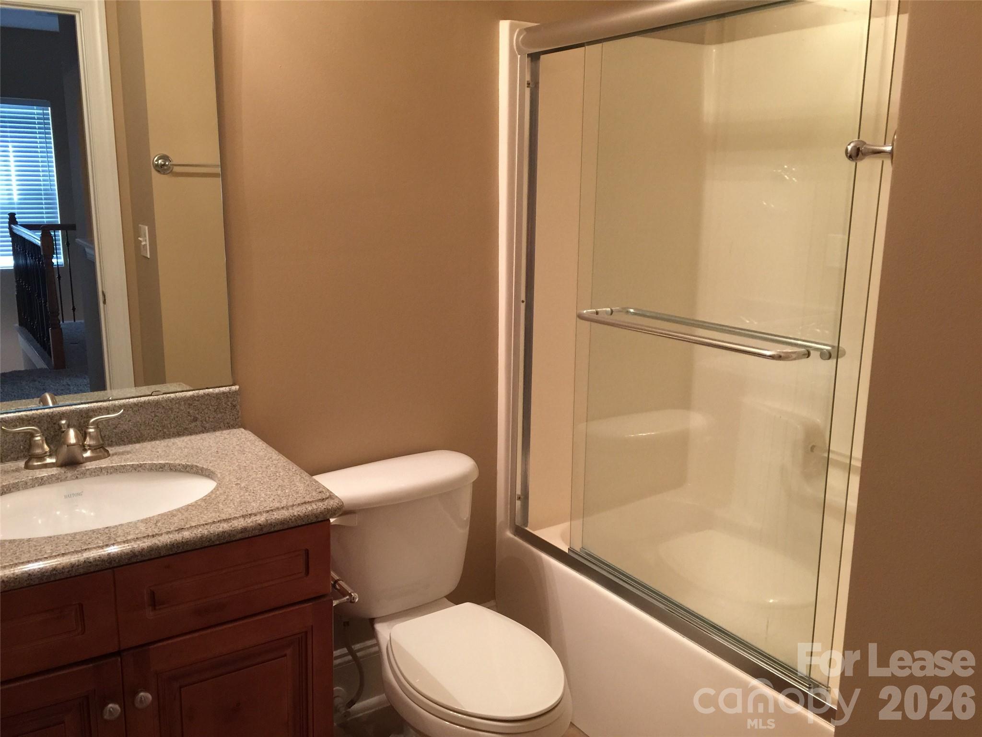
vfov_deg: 48.2
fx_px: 823
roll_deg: -1.7
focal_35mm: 29
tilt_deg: -11.6
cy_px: 368
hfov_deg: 61.7
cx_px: 491
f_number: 2.2
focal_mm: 4.15
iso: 80
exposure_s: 1/15
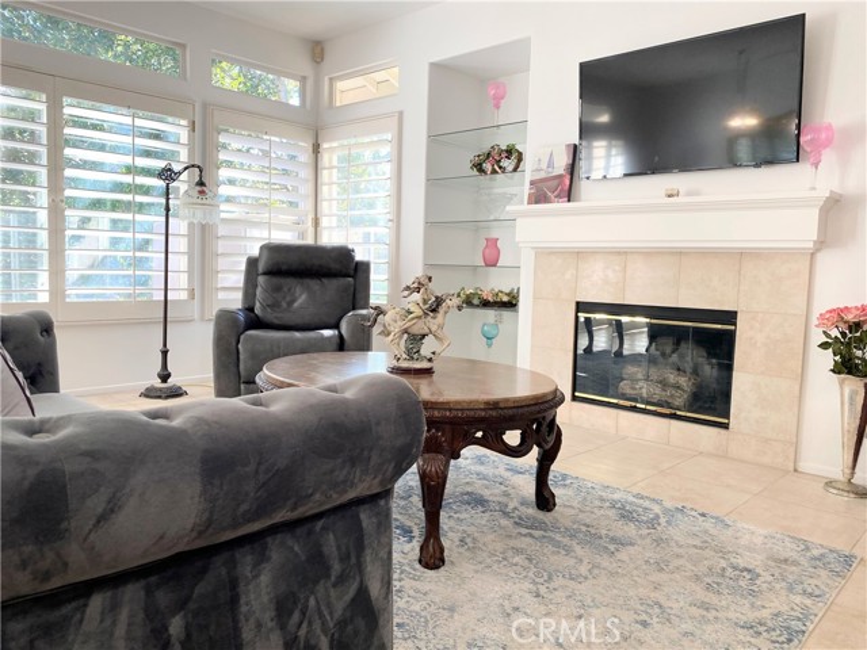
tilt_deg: -3.7
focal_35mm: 26
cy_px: 325
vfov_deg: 53.1
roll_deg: -1.8
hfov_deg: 67.3
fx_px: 651
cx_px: 434
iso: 64
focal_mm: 4.25
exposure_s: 1/120
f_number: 1.8
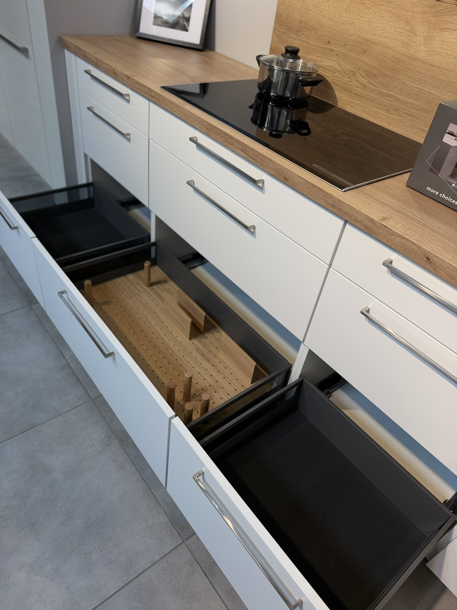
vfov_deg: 71.6
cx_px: 228
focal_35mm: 24
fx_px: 422
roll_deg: -10.2
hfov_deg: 56.8
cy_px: 305
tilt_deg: -40.2
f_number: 1.78
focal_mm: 6.76
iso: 64
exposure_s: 1/247
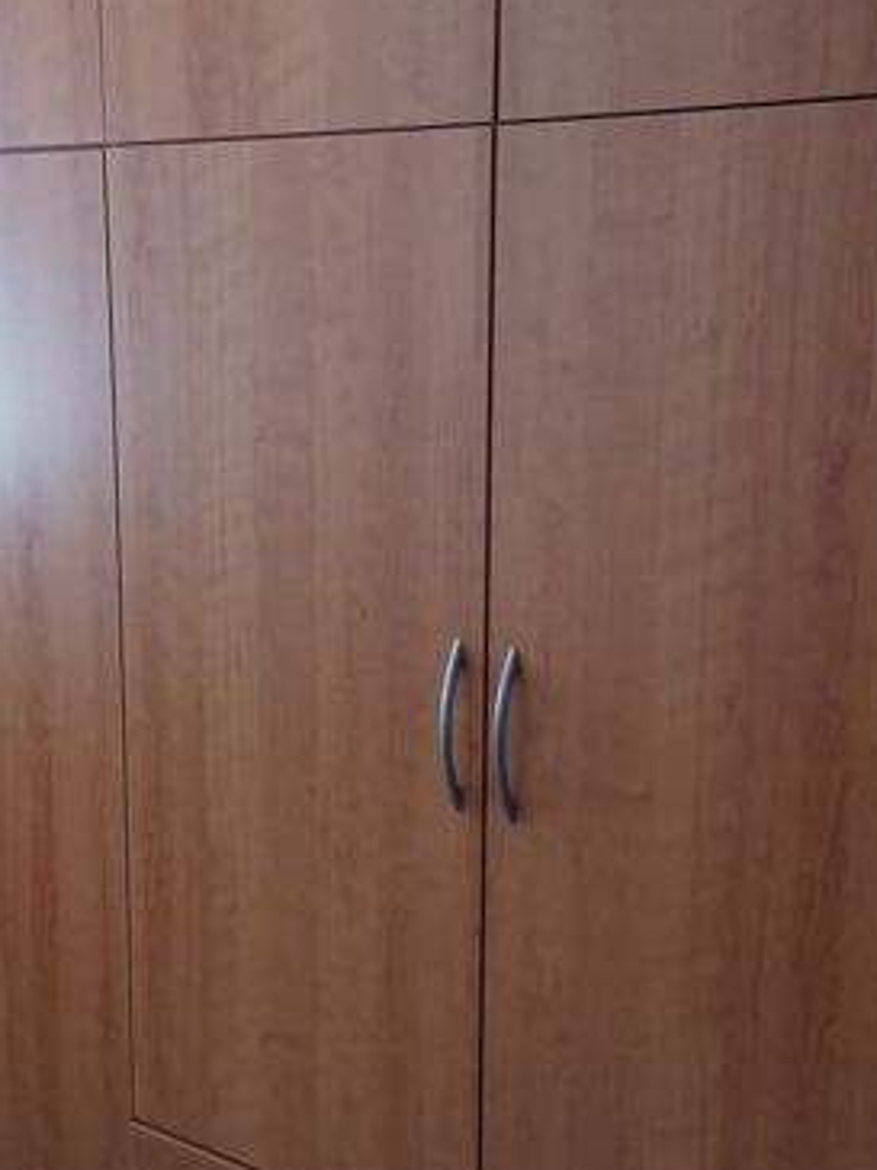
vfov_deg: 42.9
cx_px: 357
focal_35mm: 44
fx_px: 1486
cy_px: 550
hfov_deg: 32.8
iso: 1250
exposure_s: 1/20
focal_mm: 4.6
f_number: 1.8
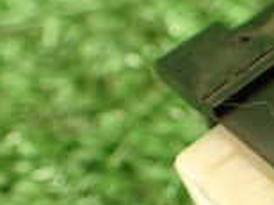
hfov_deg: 14.8
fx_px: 925
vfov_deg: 12.6
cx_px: 488
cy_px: 171
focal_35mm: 117
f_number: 2.3
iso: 200
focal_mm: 5.4
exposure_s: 1/50
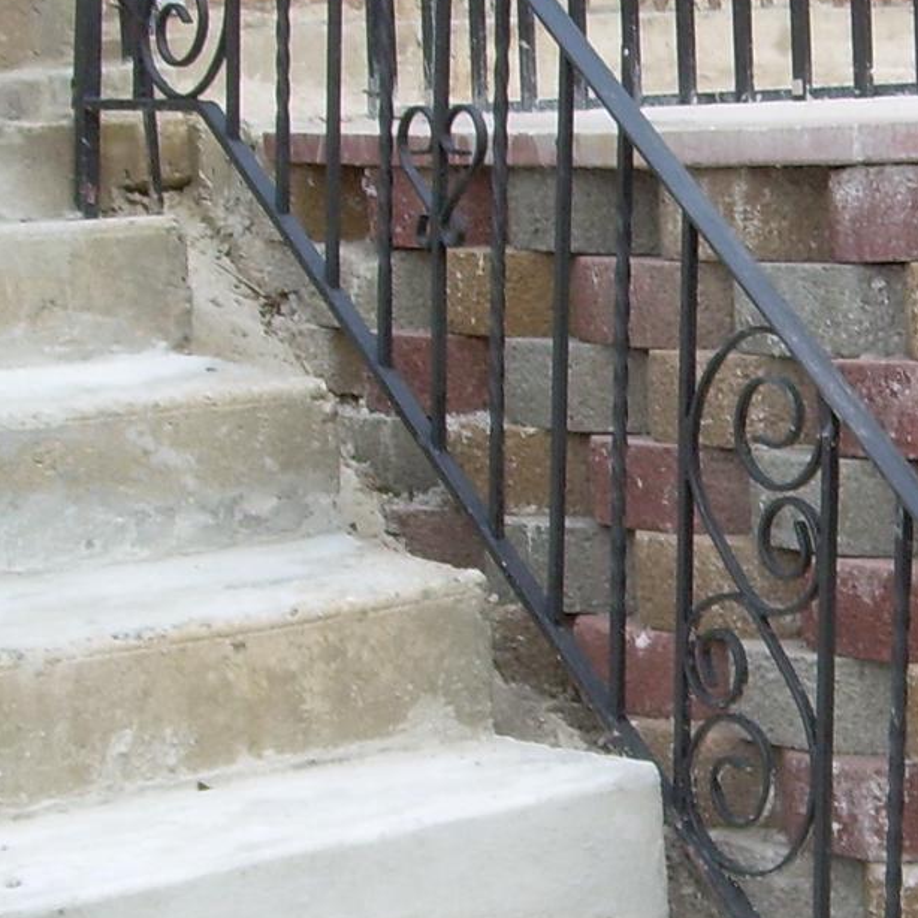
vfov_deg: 15.6
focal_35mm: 112
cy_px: 480
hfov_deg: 15.1
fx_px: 3360
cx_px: 1023
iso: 50
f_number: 2.8
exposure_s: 1/77.8
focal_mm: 6.3
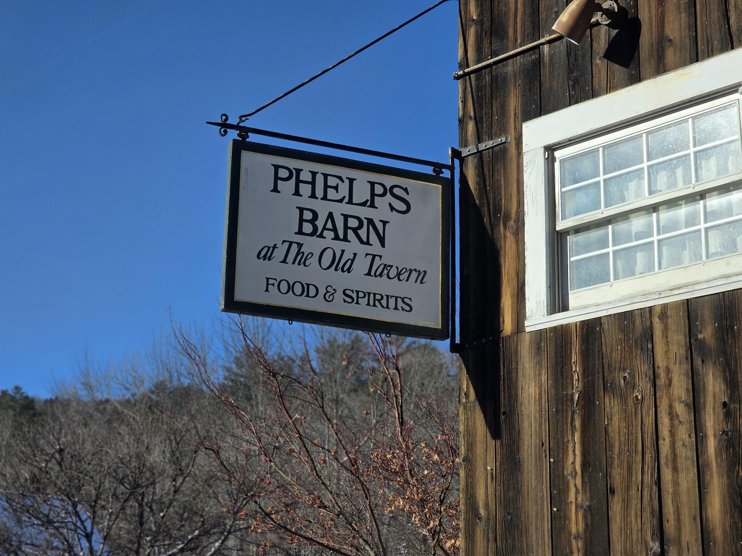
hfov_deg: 28.2
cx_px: 371
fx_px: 1479
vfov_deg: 21.3
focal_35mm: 69
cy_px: 278
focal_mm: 7.9
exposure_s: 1/1920
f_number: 2.4
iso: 50
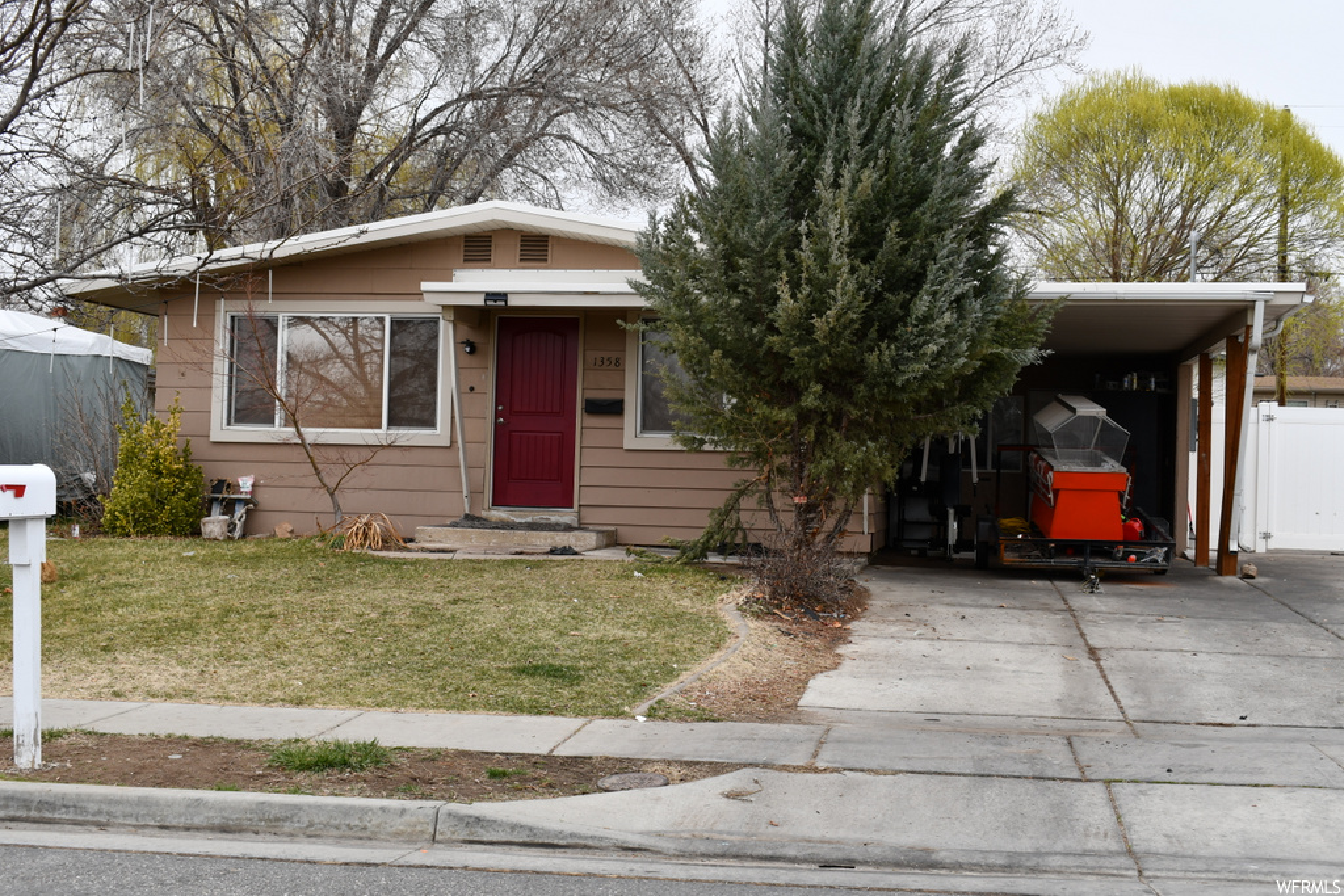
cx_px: 672
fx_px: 1717
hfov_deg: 42.7
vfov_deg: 29.3
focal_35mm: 46
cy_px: 448
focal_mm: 31
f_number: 8
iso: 160
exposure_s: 1/250
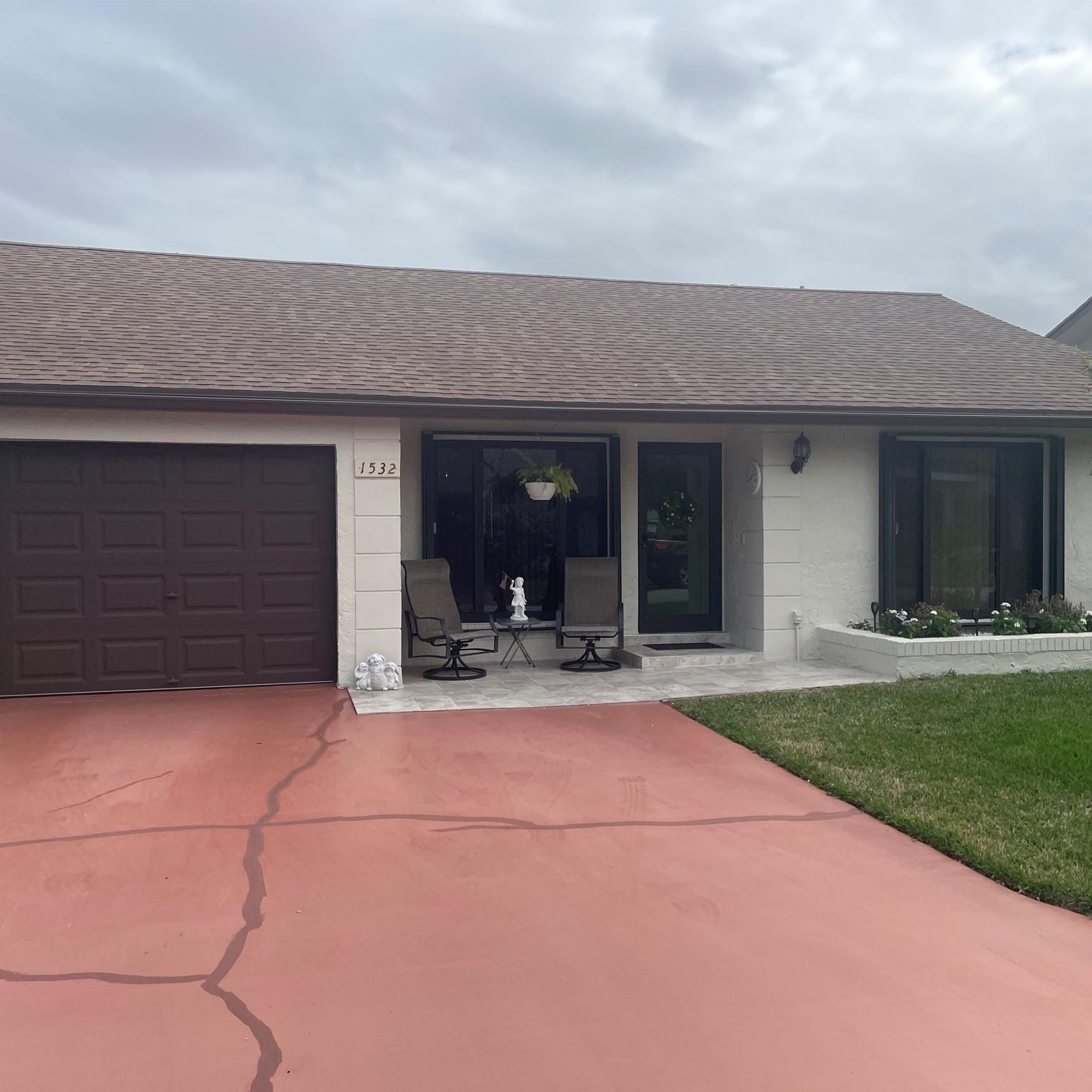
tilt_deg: -1.1
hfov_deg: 52.5
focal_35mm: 31
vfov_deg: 52.5
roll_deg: +1.1
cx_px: 555
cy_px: 551
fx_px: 1106
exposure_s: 1/4292
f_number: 1.6
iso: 32
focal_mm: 4.2
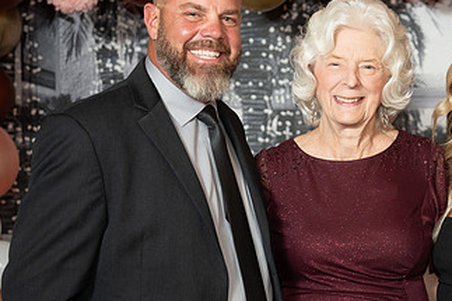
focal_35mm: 91
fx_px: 1142
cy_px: 186
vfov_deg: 15.0
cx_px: 292
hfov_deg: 22.3
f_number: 2.8
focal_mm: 50.6
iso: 1000
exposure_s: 1/160
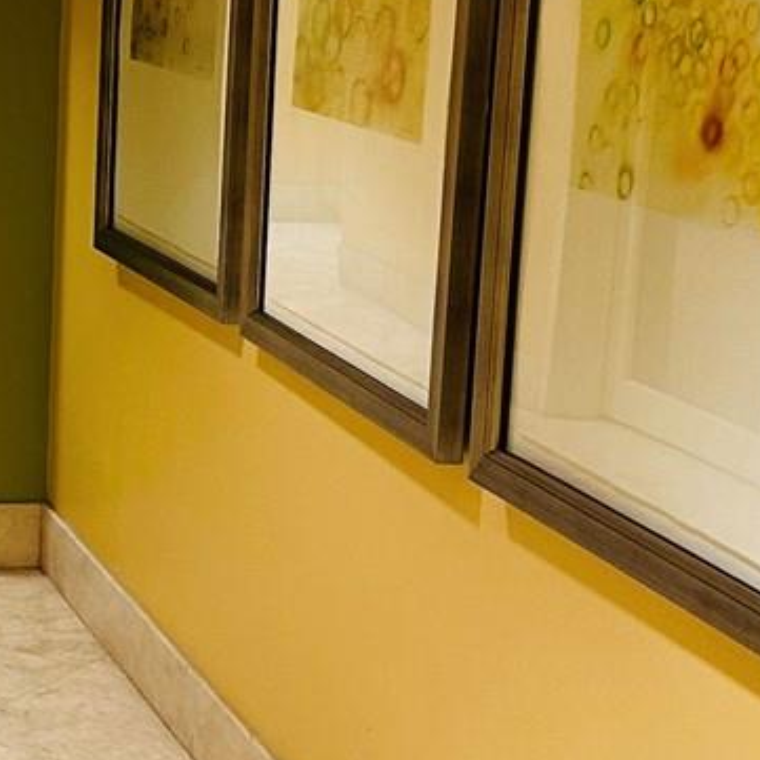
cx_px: -295
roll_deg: -0.3
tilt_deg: -9.9
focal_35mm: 94
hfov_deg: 17.1
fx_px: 2335
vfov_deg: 18.5
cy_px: 324
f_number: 1.78
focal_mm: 6.86
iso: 250
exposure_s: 1/60
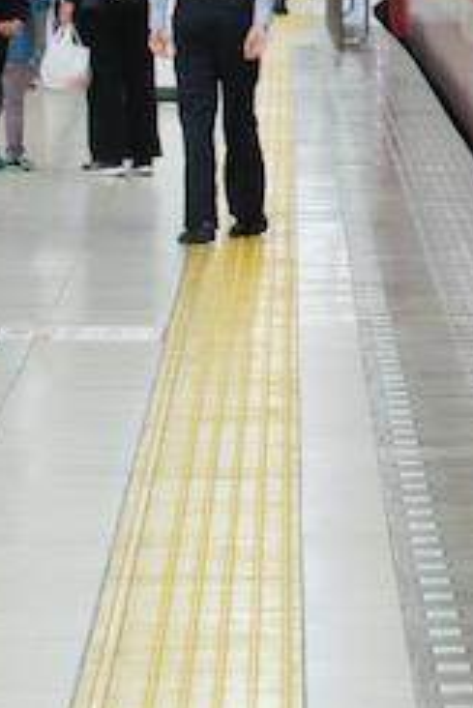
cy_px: 81
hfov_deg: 4.6
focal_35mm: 295
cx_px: 934
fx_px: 5805
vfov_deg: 7.0
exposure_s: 1/85
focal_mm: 59.9
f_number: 4.5
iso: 1600
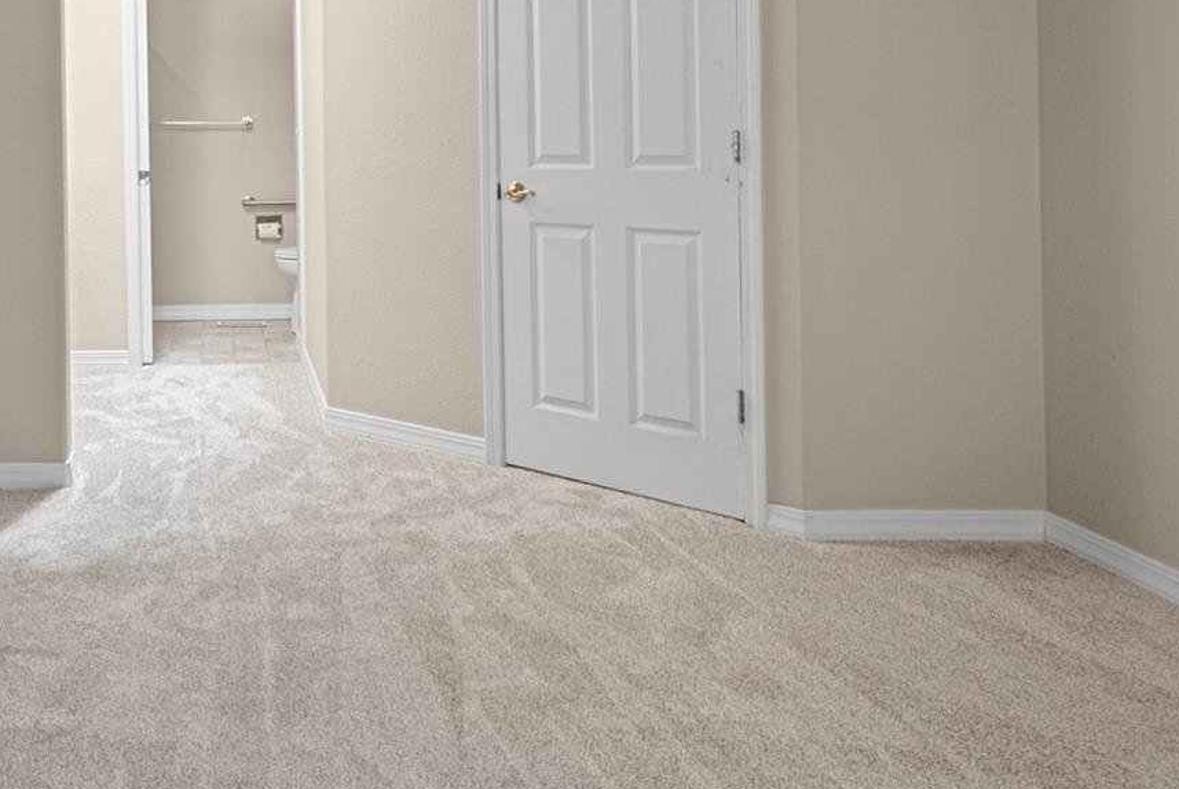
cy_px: 123
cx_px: 197
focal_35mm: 28
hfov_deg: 59.0
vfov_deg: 43.6
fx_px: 918
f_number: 3.5
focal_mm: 10
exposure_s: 1/6
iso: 200
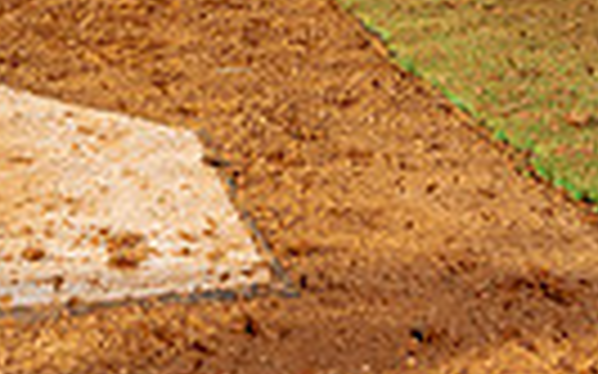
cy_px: -599
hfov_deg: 16.8
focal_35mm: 121
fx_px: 1971
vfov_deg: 9.4
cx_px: -45
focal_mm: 35
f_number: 7.1
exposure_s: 1/250
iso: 64
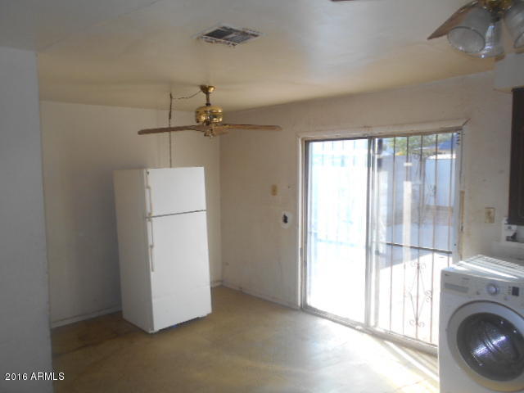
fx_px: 394
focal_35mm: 26
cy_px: 196
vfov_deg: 53.1
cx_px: 262
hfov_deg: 67.3
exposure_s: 1/40
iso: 80
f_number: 3.2
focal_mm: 4.6
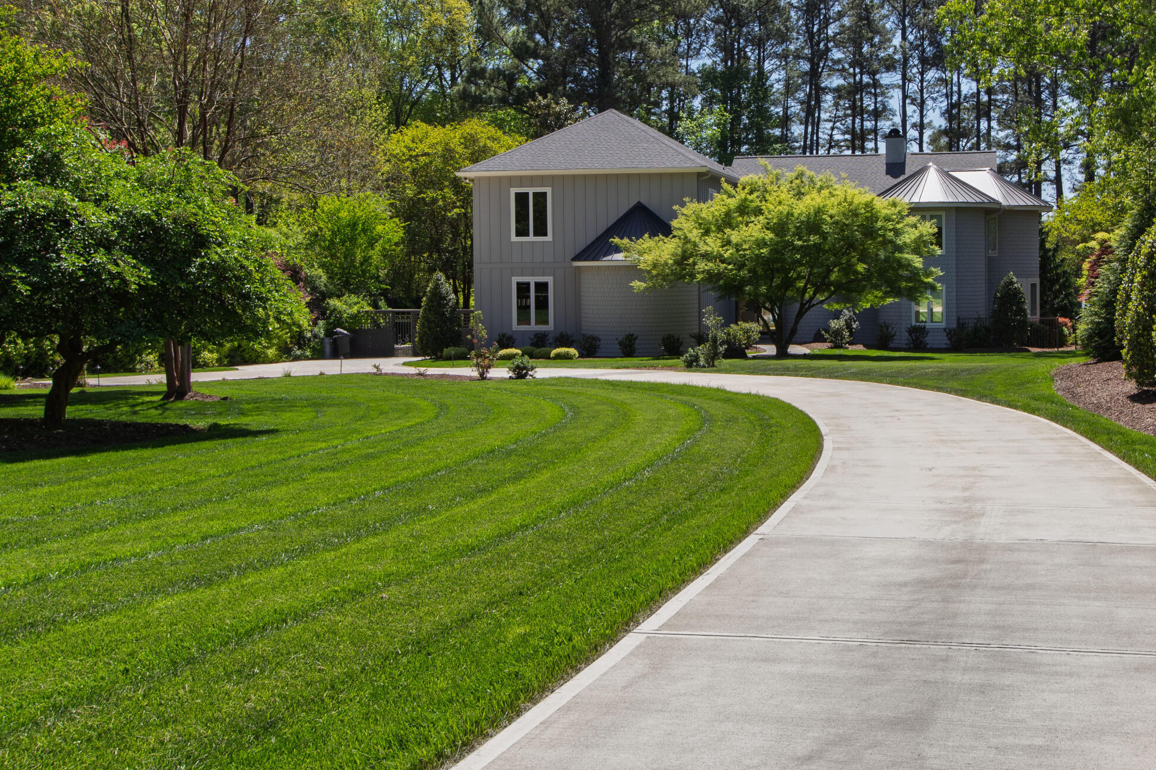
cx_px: 783
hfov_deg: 42.1
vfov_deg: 29.0
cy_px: 257
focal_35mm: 46
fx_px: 1477
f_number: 8
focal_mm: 20
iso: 100
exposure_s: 1/100
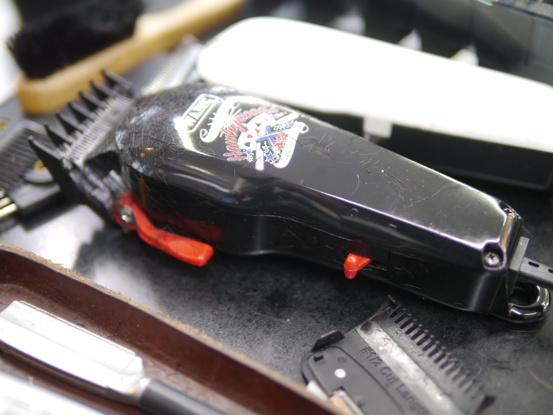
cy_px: 208
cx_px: 276
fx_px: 799
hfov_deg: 38.2
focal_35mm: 50
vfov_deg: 29.1
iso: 500
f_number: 1.4
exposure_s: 1/60
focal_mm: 25
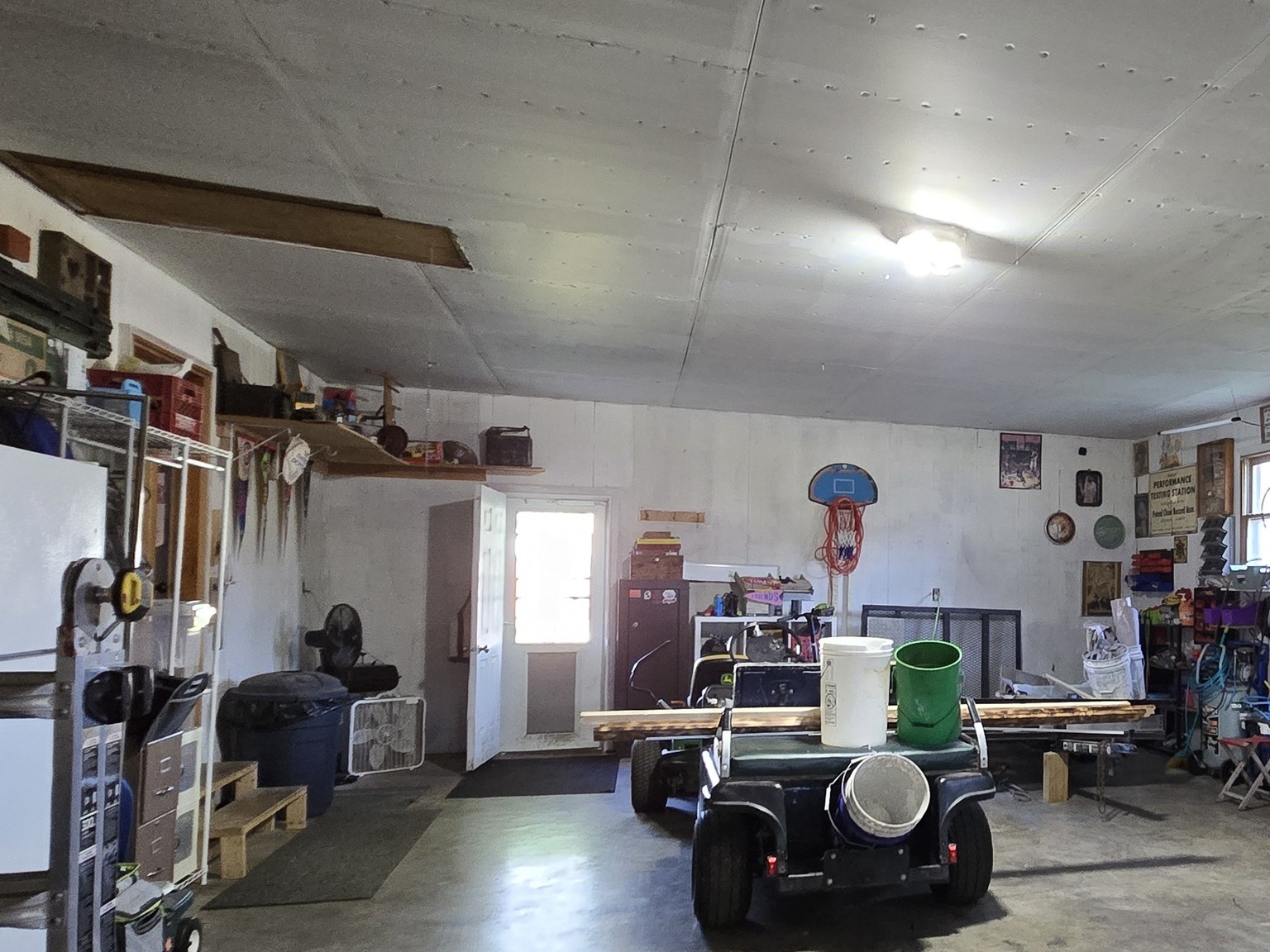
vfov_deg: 52.7
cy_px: 577
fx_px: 954
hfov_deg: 61.7
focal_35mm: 26
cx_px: 1018
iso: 800
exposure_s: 1/60
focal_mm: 2.2
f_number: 2.2
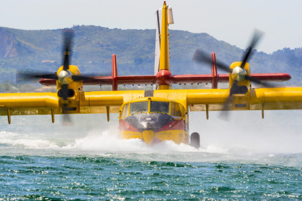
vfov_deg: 3.3
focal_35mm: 420
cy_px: 100
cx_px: 151
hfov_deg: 4.9
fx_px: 3523
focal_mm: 280
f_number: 8
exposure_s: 1/400
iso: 100
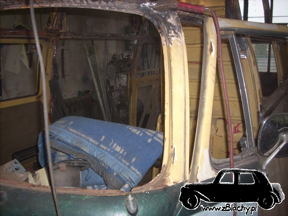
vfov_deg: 38.7
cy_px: 108
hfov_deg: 50.1
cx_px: 144
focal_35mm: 37
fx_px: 308
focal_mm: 6.2
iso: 100
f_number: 2.8
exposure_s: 1/60
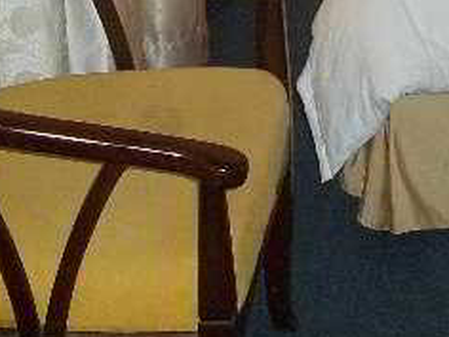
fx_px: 1582
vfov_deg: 11.5
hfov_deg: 15.3
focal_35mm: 122
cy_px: -209
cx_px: 603
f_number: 3.1
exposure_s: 1/30
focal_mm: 6.5
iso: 160
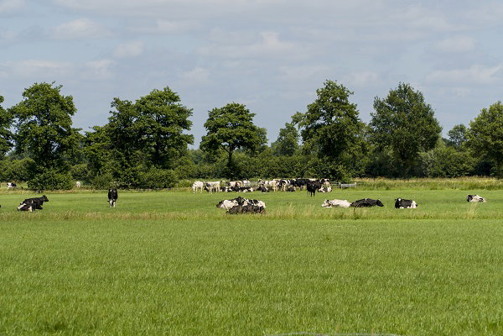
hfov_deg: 13.0
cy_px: 168
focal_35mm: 158
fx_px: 2200
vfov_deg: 8.7
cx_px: 252
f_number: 7.1
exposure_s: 1/250
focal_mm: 105
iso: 100
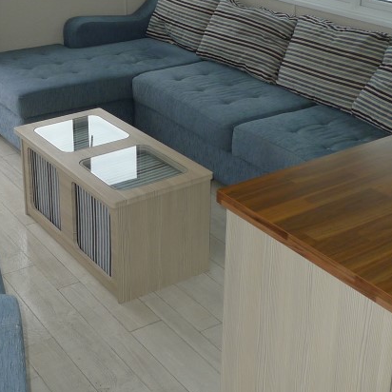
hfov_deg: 29.6
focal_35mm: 57
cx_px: 101
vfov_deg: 29.2
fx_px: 730
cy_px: 63
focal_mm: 5.1
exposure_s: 1/160
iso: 100
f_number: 2.8
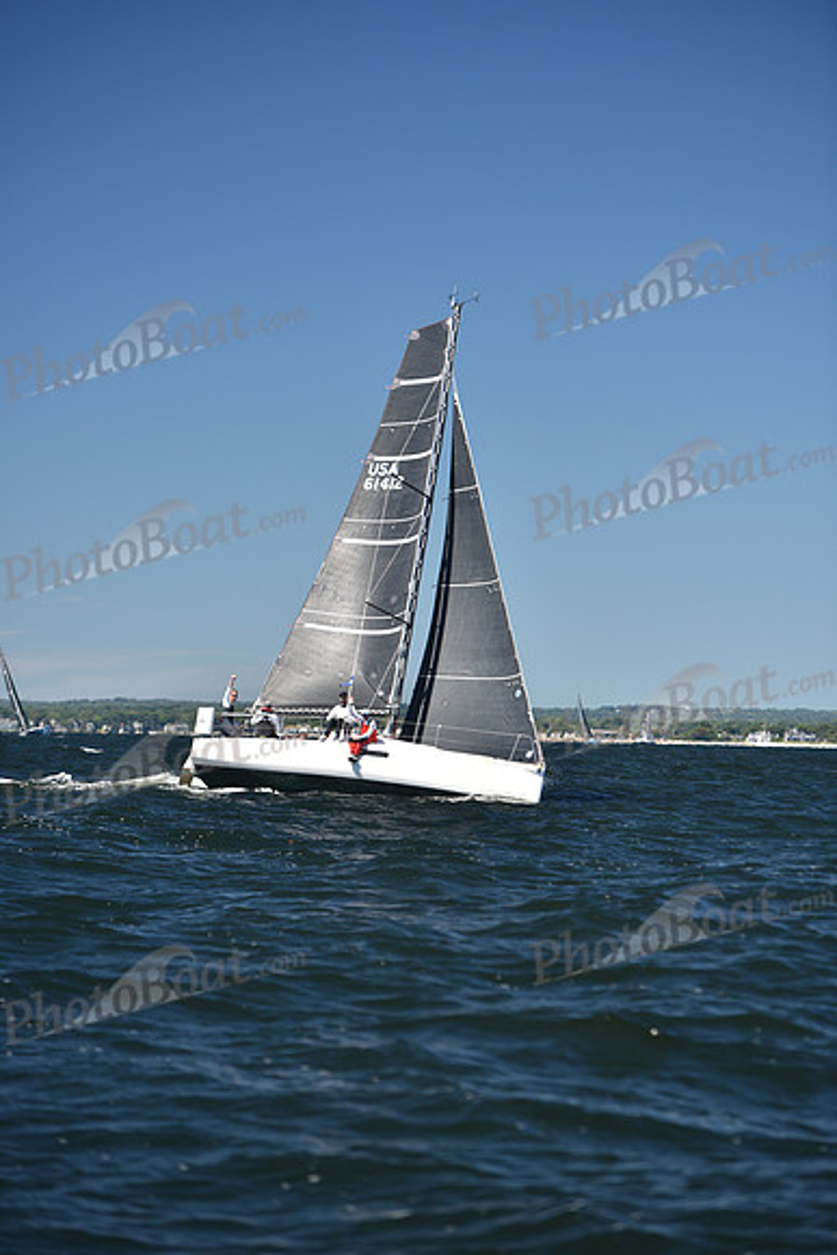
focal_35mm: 116
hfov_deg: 11.8
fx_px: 4043
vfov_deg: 17.6
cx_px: 418
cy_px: 628
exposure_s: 1/1000
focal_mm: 116
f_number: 3.2
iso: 200
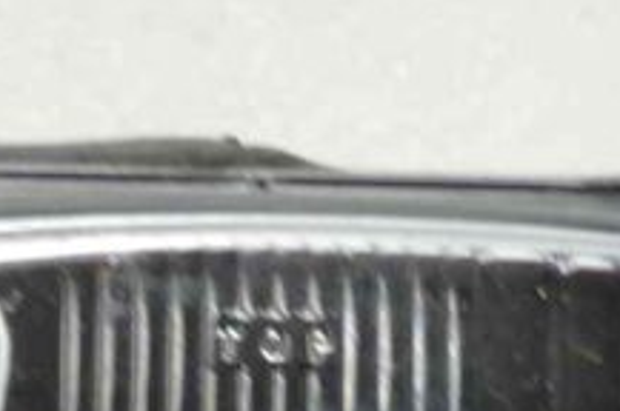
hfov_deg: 11.4
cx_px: 300
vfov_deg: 6.9
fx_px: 3095
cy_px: 1163
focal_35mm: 180
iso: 80
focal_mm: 4.1
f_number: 3.3
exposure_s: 1/8
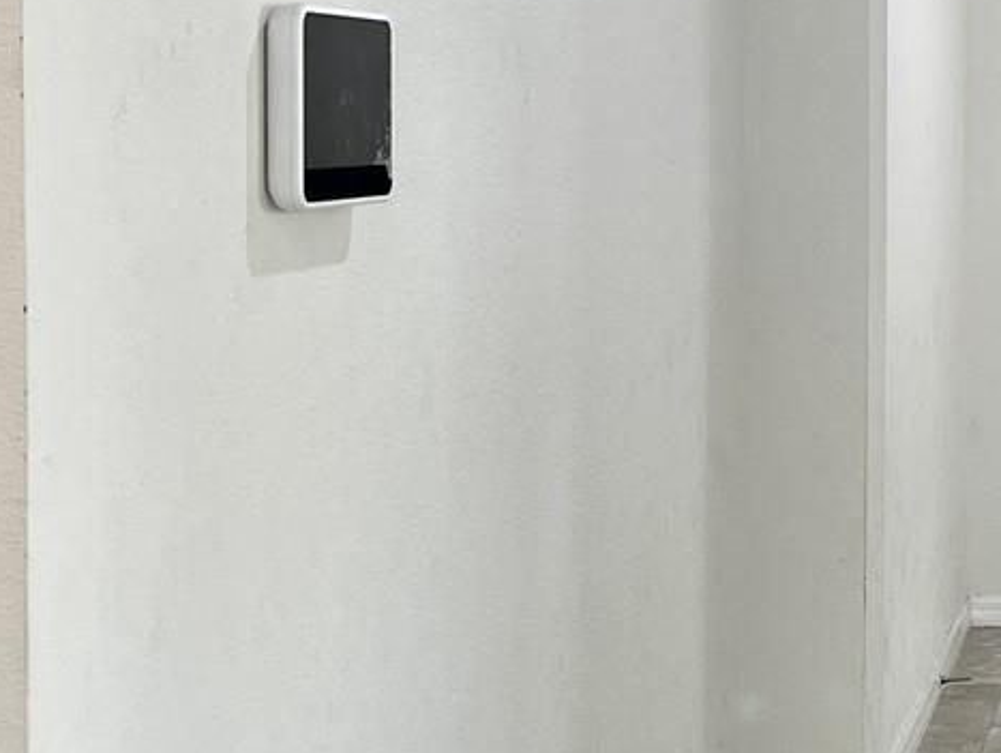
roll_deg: +0.5
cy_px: 191
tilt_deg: -2.3
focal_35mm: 89
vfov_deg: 16.5
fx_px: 2576
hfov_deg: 20.9
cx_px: 1121
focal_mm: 5.1
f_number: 1.6
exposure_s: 1/60
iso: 80
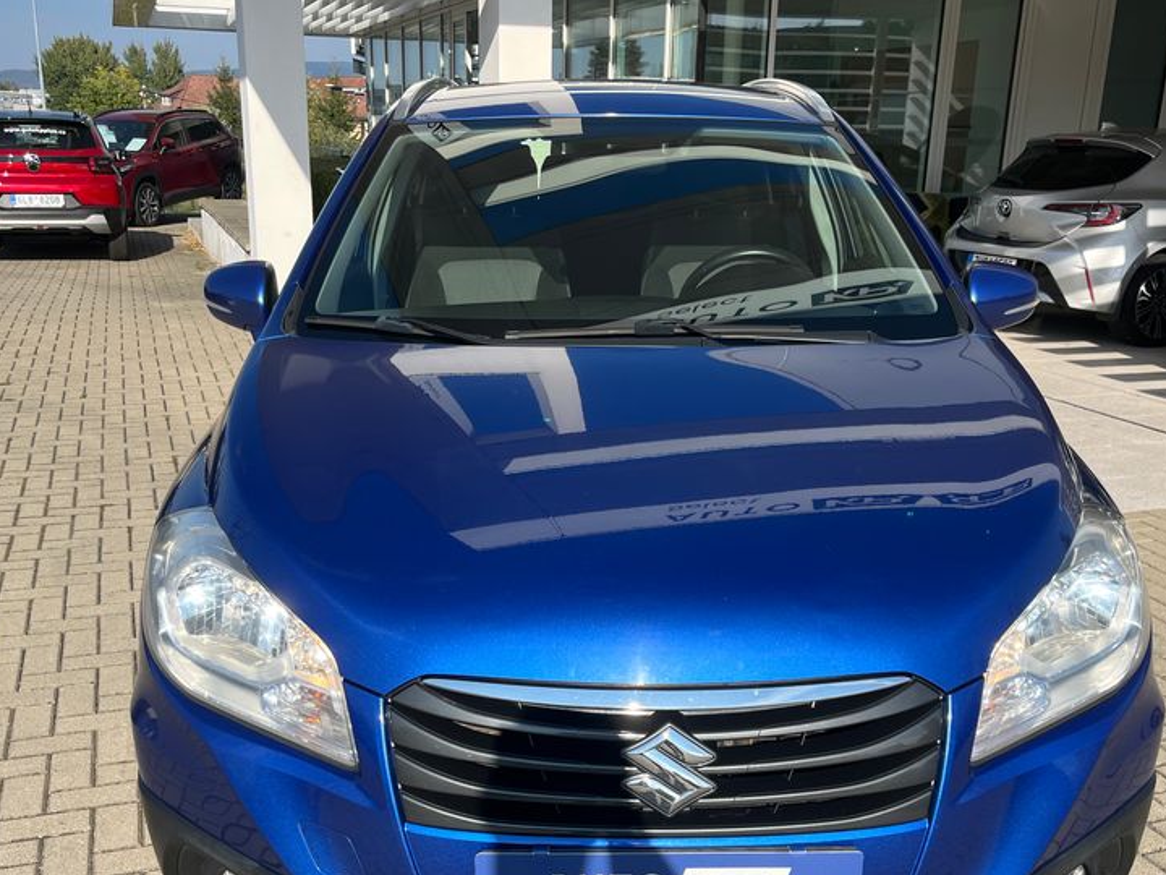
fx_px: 1246
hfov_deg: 50.1
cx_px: 580
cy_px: 567
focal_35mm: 37
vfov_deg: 38.3
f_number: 1.6
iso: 50
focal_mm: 5.1
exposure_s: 1/2825
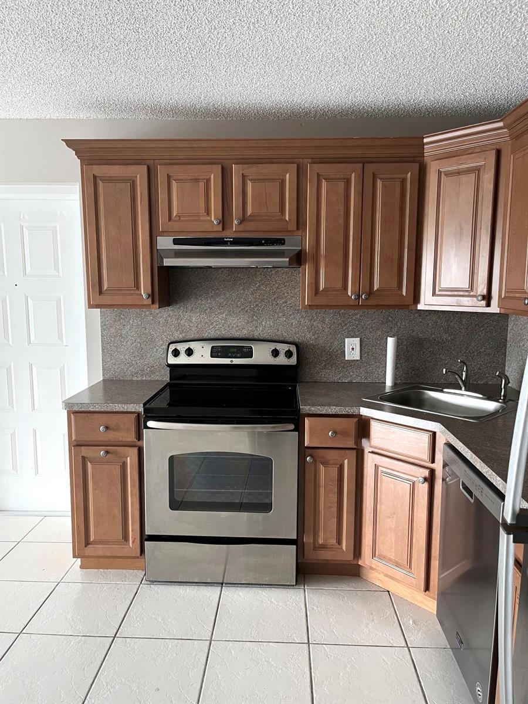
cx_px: 264
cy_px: 352
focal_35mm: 26
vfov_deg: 67.3
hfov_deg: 53.1
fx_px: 529
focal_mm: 5.1
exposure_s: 1/75
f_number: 1.6
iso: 125
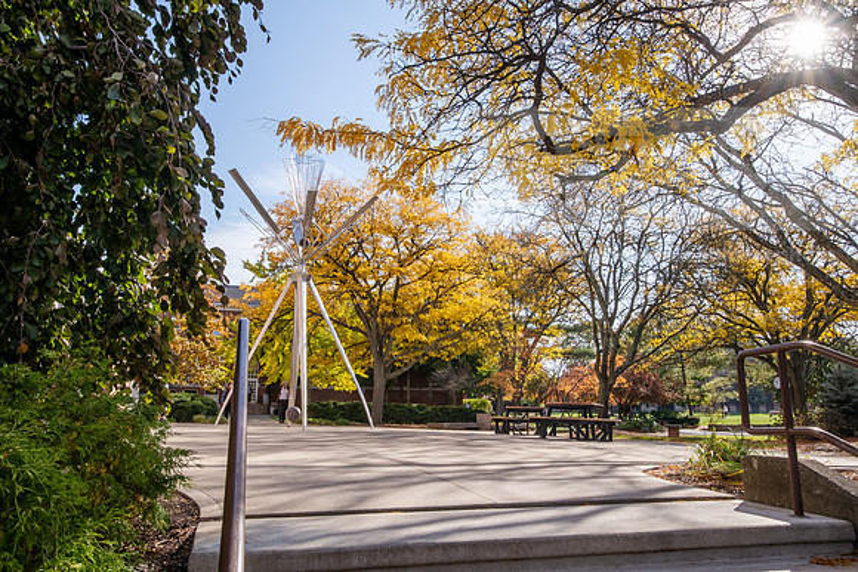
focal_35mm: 28
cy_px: 286
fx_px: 667
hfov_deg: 65.5
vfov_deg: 46.4
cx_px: 429
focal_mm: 28
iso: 320
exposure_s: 1/125
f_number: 18
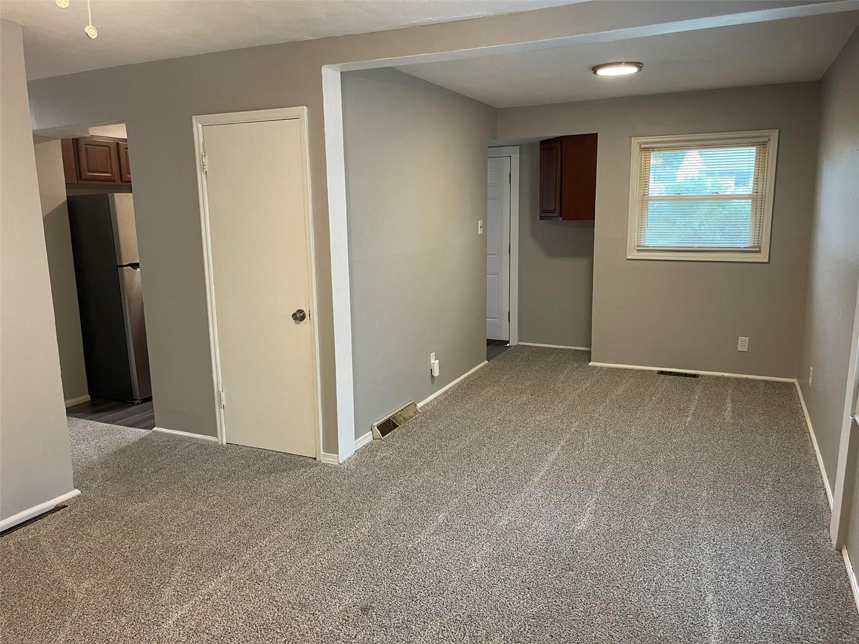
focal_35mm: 25
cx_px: 430
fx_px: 620
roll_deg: -0.2
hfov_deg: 69.4
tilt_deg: -10.7
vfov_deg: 54.9
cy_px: 322
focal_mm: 5.1
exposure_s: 1/60
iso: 125
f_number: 1.6
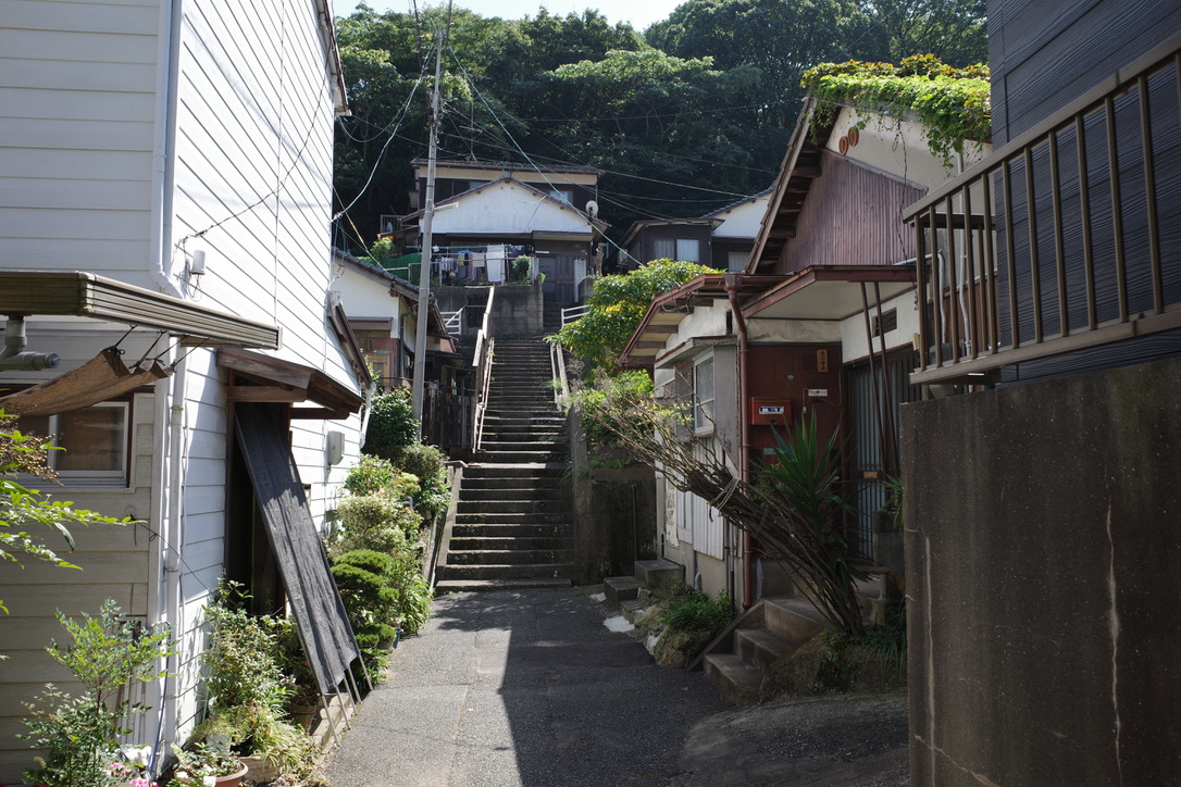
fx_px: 918
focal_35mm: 28
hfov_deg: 65.5
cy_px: 394
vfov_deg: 46.4
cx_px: 590
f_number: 5
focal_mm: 18.3
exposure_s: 1/400
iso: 200
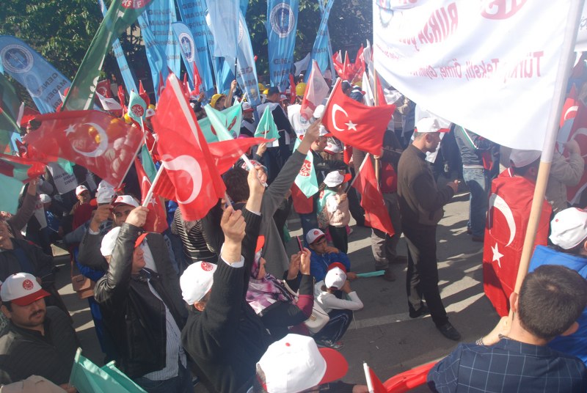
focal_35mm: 27
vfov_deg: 48.1
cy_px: 196
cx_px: 294
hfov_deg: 67.3
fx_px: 441
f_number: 8
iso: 100
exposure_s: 1/200
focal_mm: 18
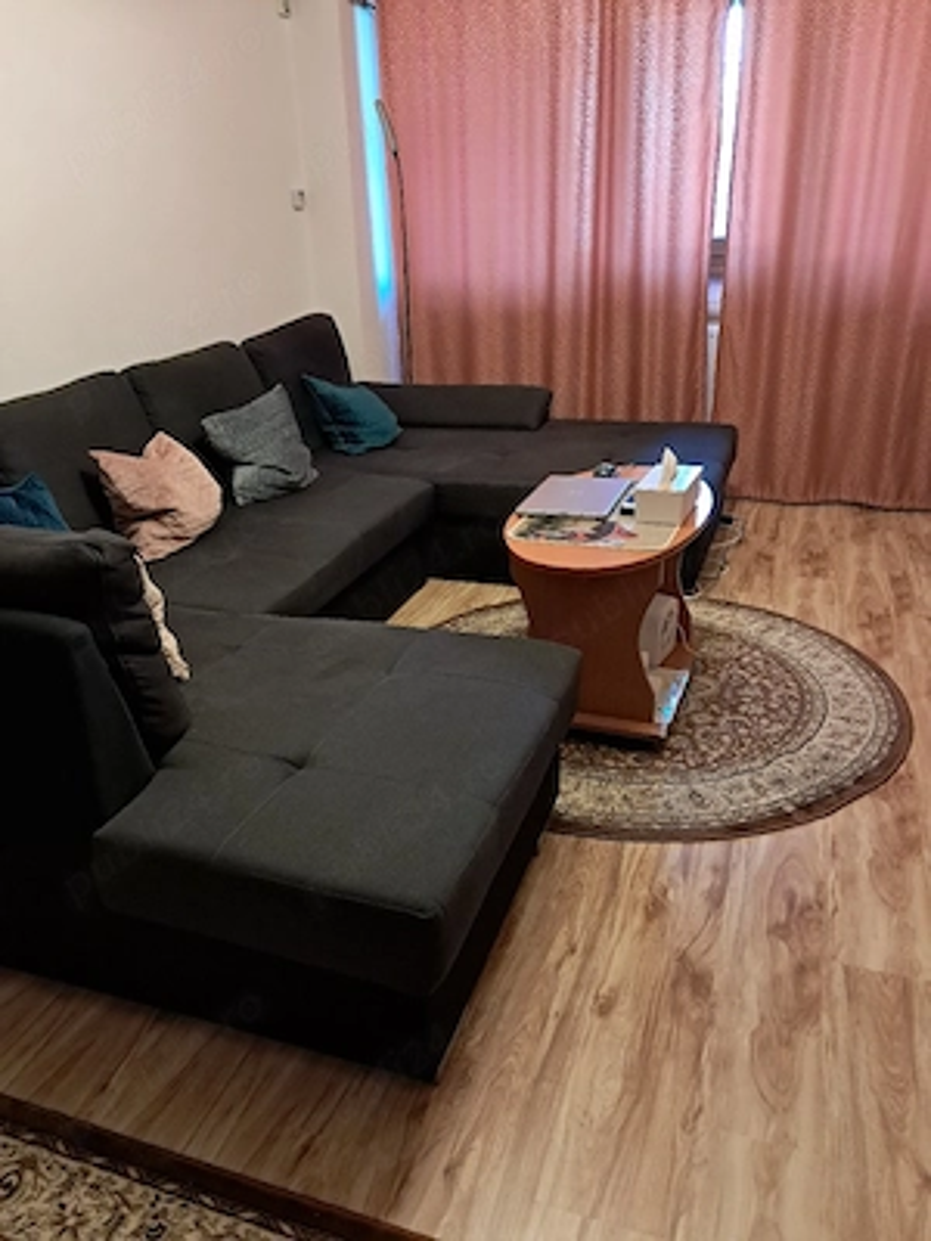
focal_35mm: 27
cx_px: 466
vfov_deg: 65.3
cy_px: 620
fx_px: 968
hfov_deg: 51.4
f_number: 1.8
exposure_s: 1/33
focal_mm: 4
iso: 640
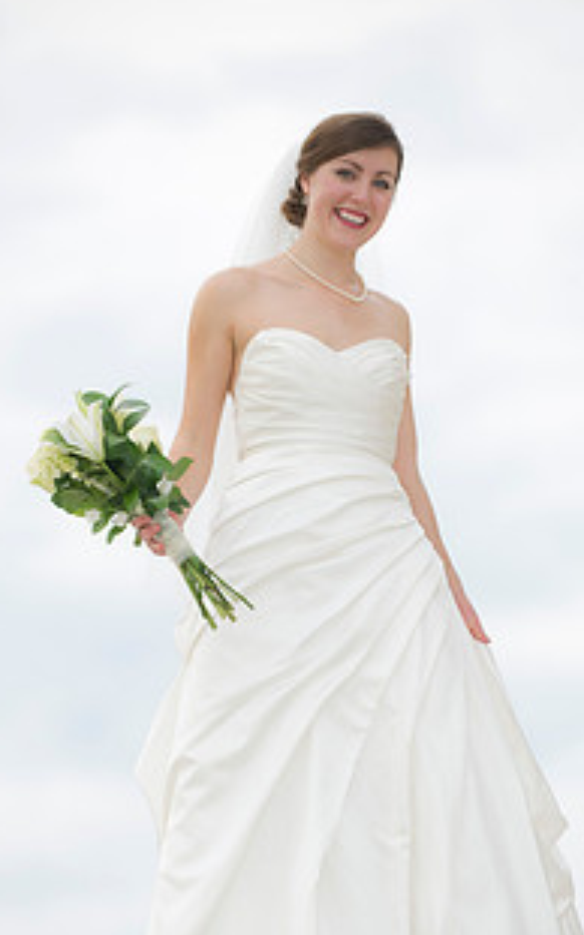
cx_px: 287
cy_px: 607
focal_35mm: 221
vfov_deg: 9.5
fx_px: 5636
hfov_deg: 5.9
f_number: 2.8
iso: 160
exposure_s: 1/250
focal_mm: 150
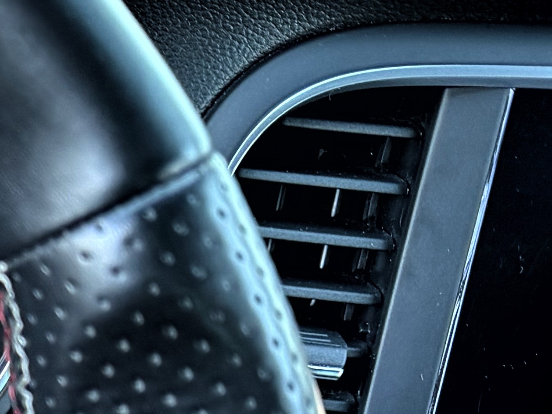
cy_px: 678
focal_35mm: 109
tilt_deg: -36.4
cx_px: -583
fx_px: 1738
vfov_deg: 12.7
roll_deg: -2.6
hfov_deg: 14.6
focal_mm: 6.76
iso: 320
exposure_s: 1/60
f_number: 1.78
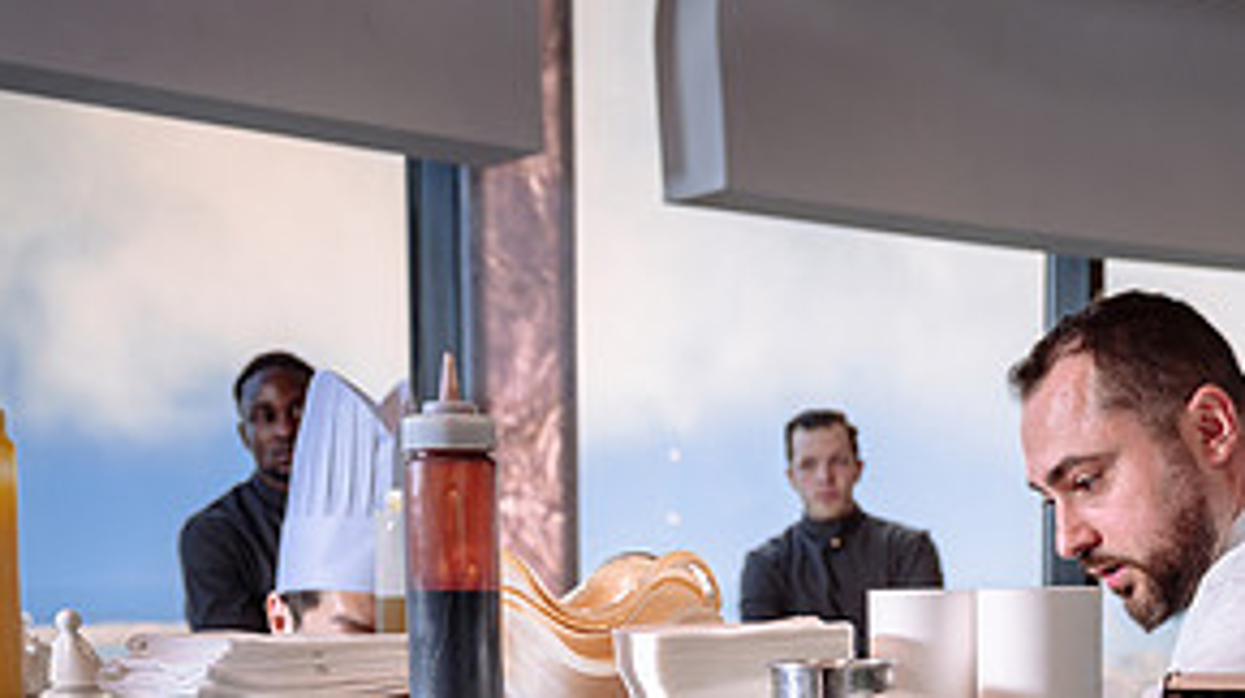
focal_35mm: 70
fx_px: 2309
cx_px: 774
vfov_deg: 16.5
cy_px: 812
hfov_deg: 30.1
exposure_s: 1/80
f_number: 4
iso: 100
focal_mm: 32.5
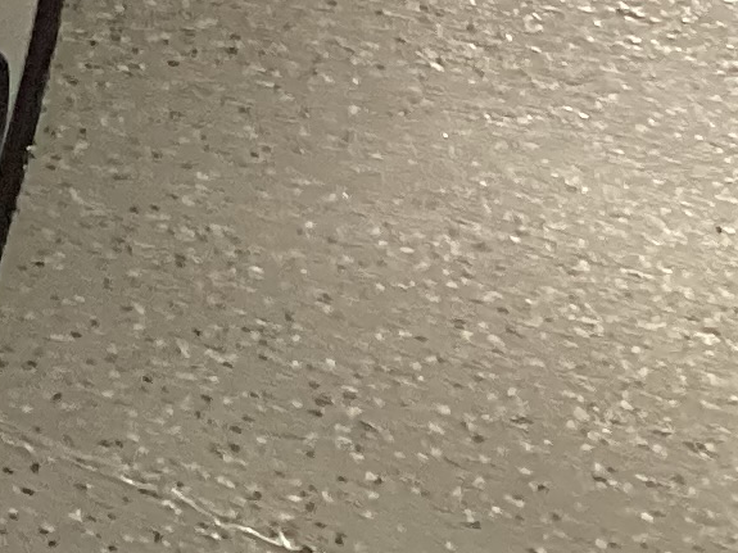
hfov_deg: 9.6
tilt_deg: -20.9
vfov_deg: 7.6
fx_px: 3751
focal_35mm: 176
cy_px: -997
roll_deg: +1.1
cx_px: -1203
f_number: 2.4
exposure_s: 1/60
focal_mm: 3.3
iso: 125
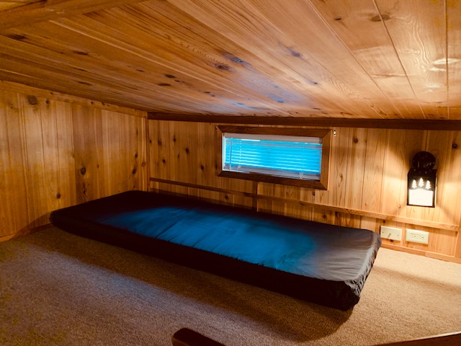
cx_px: 230
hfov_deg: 67.3
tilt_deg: -9.1
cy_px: 173
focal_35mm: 26
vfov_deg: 53.1
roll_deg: -0.3
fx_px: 346
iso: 640
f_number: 1.8
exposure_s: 1/30
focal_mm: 4.25
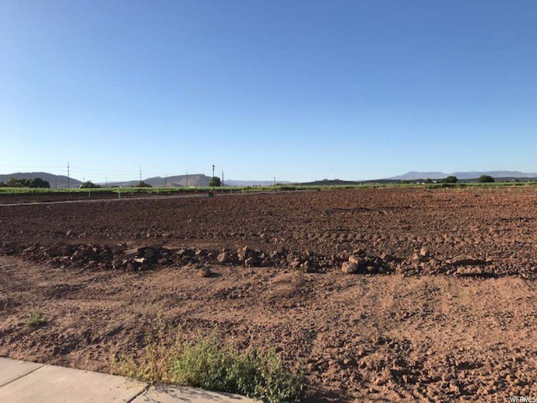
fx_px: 434
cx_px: 268
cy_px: 202
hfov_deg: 63.4
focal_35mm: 28
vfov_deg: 49.7
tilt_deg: -0.5
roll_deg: +1.5
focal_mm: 3.99
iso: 20
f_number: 1.8
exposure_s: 1/2227
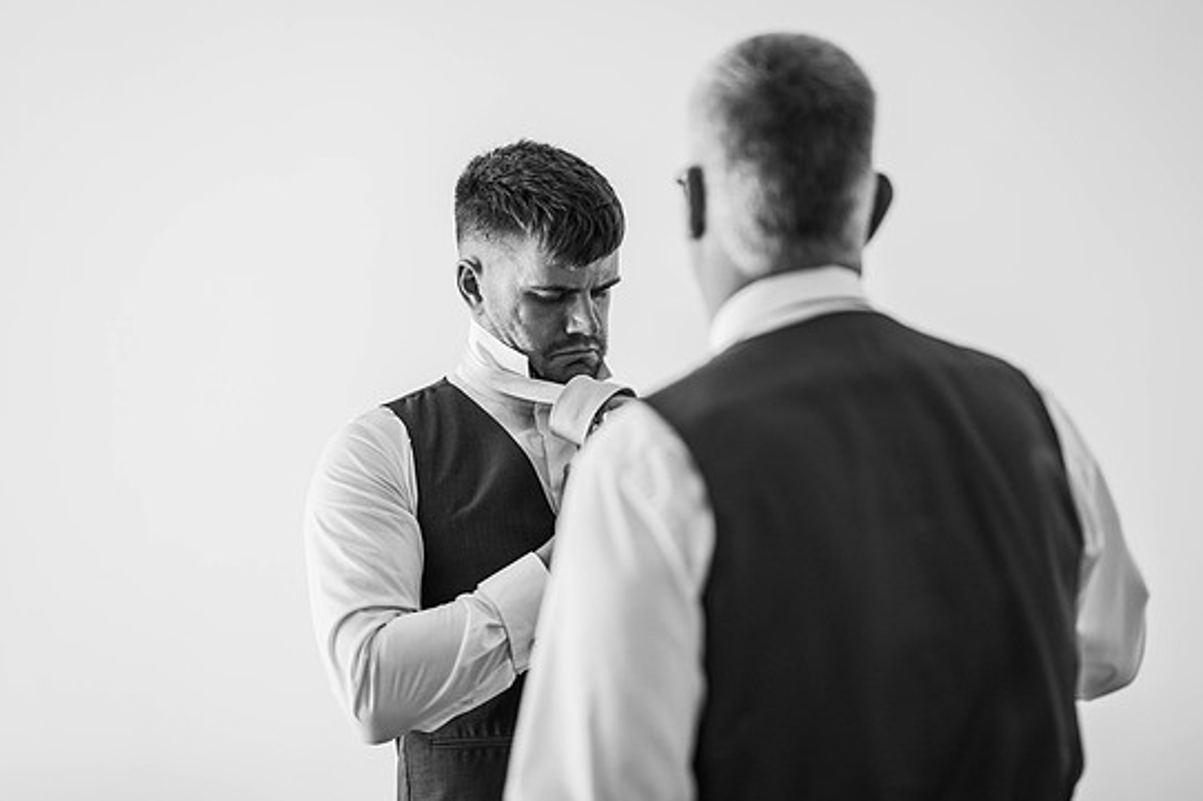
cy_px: 391
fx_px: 3040
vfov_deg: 15.0
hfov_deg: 22.4
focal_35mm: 91
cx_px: 617
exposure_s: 1/200
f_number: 1.8
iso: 160
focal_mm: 85
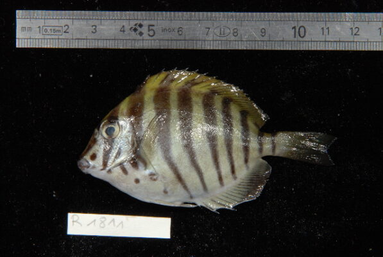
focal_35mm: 128
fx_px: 1358
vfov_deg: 10.8
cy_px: 128
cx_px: 192
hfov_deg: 16.0
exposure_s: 1/60
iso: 200
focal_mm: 85
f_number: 22
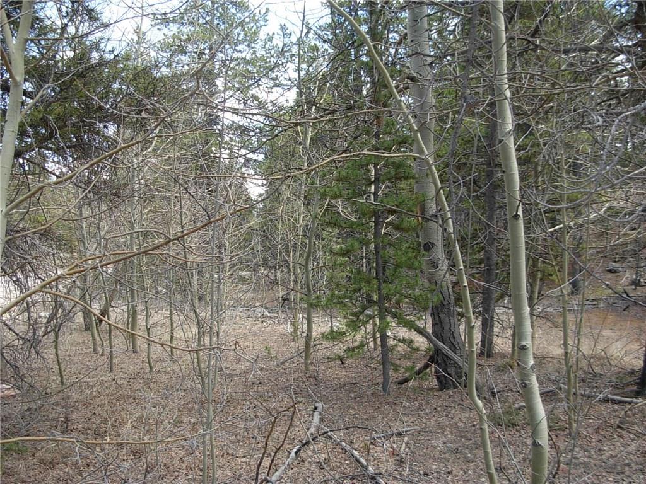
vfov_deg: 37.7
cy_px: 242
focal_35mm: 38
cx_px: 323
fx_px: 709
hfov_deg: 49.0
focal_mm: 6.3
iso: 79
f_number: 2.9
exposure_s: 1/128
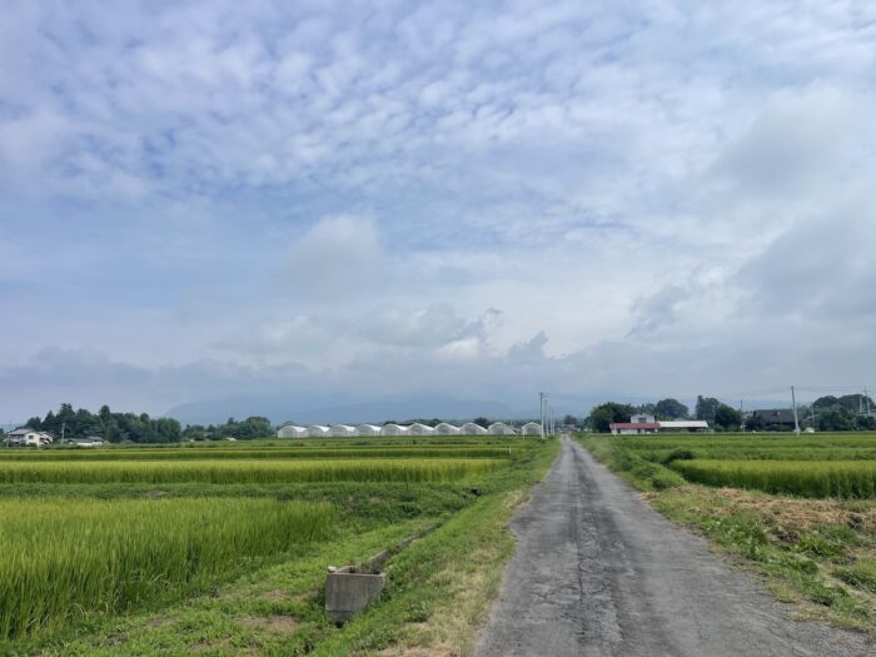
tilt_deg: +10.4
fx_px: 633
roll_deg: -0.4
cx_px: 438
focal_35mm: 25
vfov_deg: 54.9
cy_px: 328
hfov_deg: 69.4
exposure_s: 1/7937
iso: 32
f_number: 1.6
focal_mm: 5.1
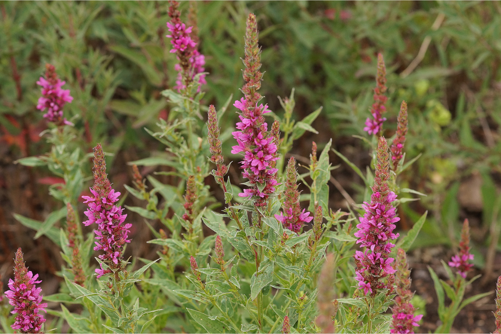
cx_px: 250
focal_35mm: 150
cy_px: 167
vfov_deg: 9.1
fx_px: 2087
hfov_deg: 13.7
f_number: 6.3
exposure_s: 1/160
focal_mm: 100
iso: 800
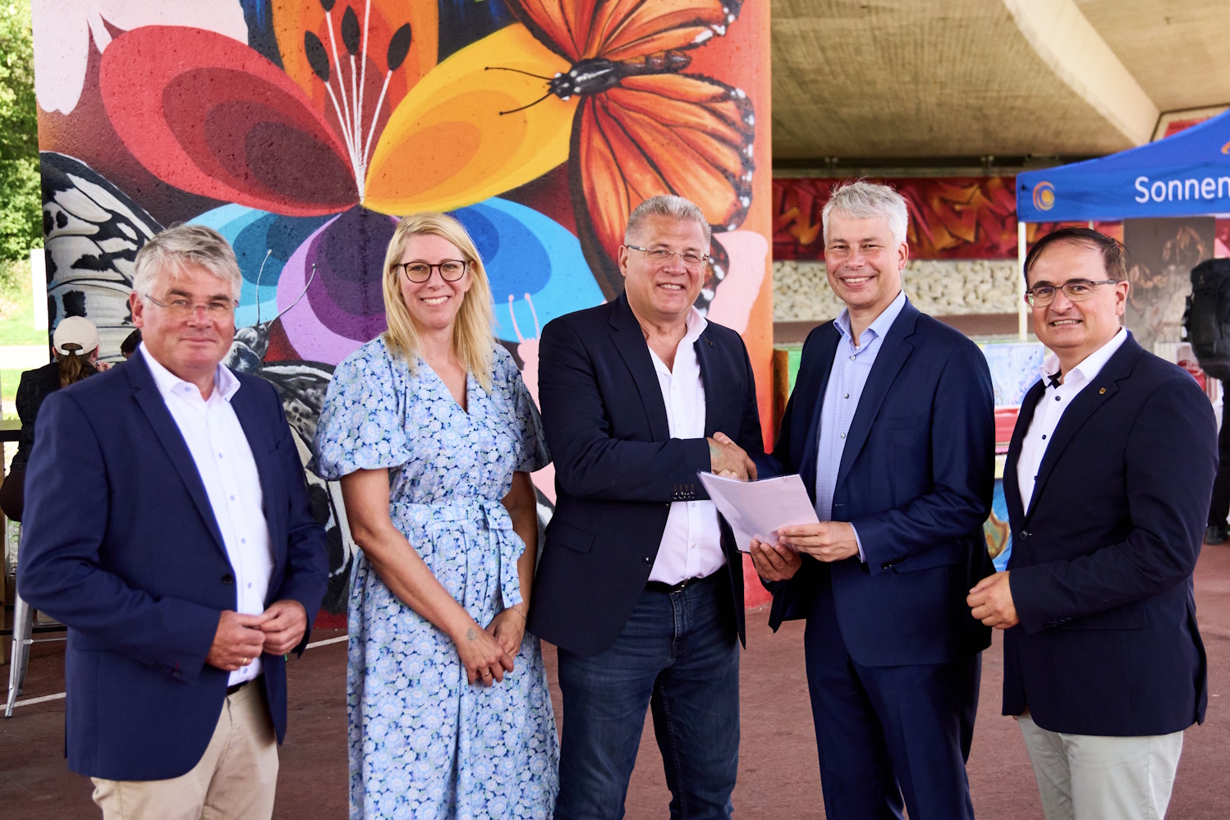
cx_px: 615
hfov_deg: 46.4
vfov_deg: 31.9
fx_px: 1435
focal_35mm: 42
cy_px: 410
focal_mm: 28
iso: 1250
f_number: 2.8
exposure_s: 1/4098
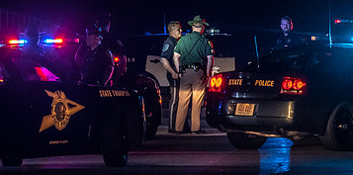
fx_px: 4908
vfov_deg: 2.0
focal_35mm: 539
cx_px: 171
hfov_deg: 4.1
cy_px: 62
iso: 2000
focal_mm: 190
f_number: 5.6
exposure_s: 1/100
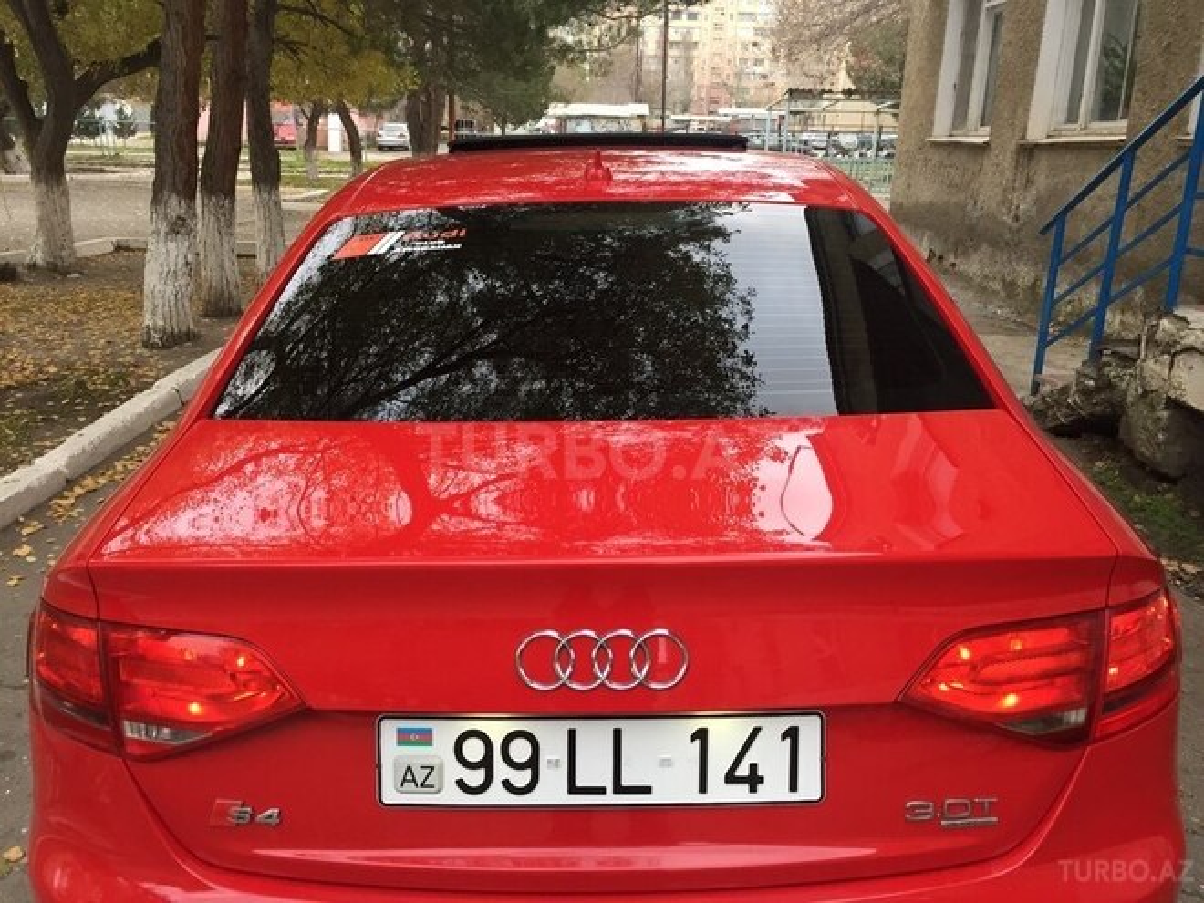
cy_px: 452
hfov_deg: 61.7
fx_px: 1009
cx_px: 602
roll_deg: -0.9
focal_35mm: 29
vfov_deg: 48.2
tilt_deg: -15.7
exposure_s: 1/33
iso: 50
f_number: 2.2
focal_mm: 4.15
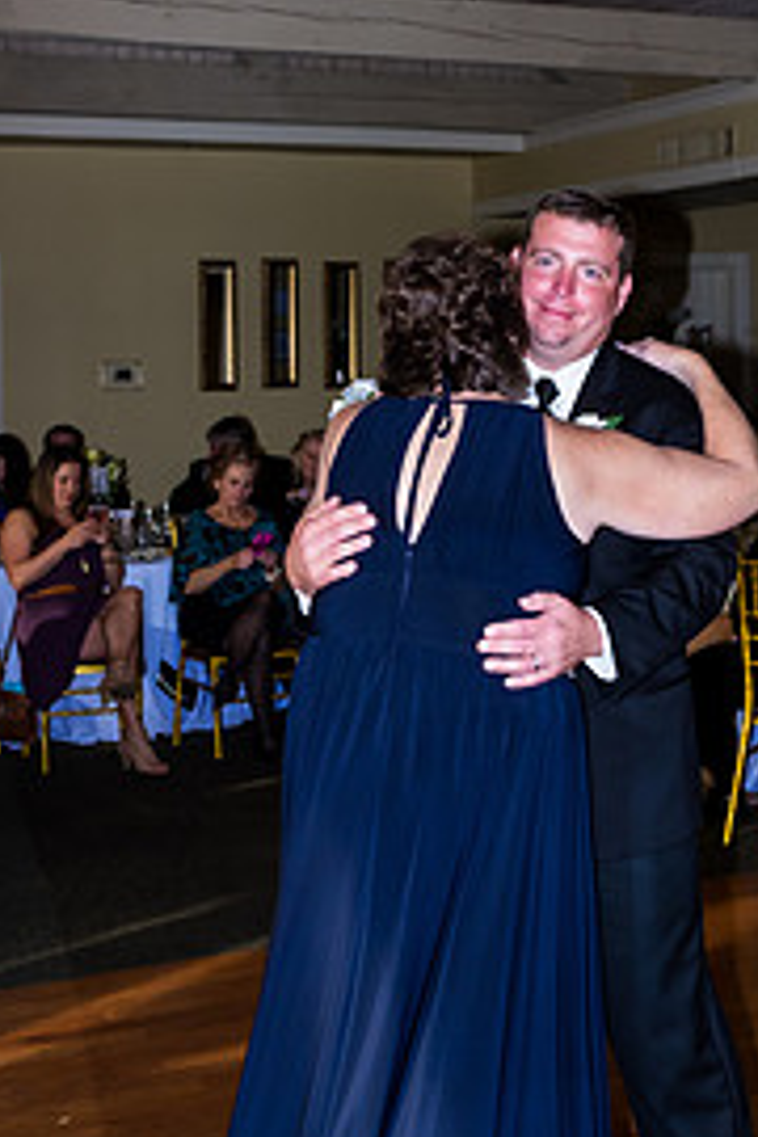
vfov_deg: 33.0
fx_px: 1895
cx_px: 581
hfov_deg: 22.4
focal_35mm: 60
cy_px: 358
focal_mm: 24.3
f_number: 3.2
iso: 800
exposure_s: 1/250
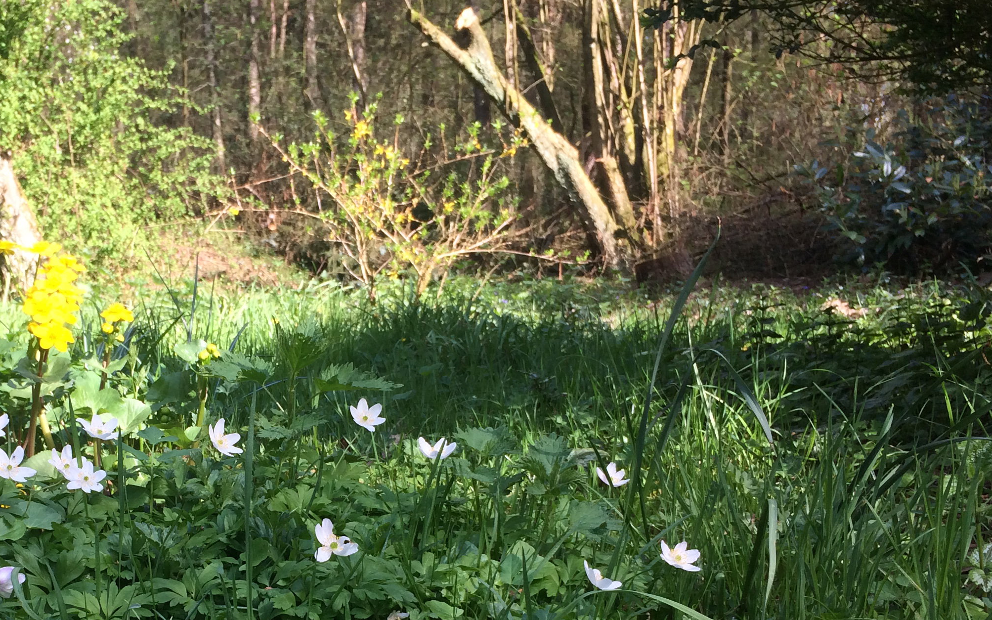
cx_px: 252
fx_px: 1352
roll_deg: +1.7
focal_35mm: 50
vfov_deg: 25.3
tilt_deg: -13.9
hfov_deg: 39.3
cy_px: 522
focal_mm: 4.15
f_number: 2.2
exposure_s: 1/406
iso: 32
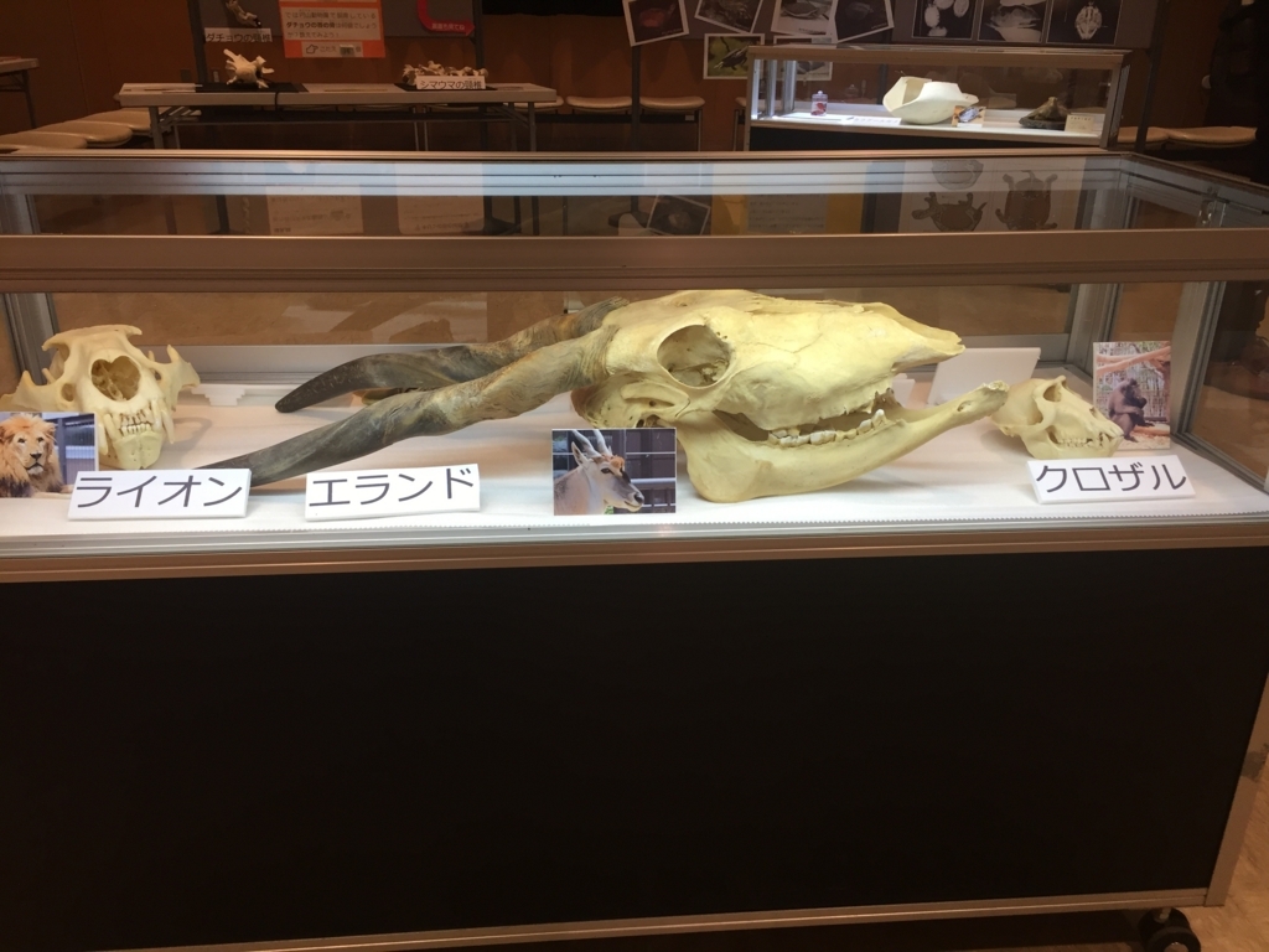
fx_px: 1063
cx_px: 634
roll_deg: -0.9
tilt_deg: -24.3
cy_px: 476
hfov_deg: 61.7
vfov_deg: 48.2
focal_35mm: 29
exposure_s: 1/40
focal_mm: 4.15
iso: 32
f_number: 2.2
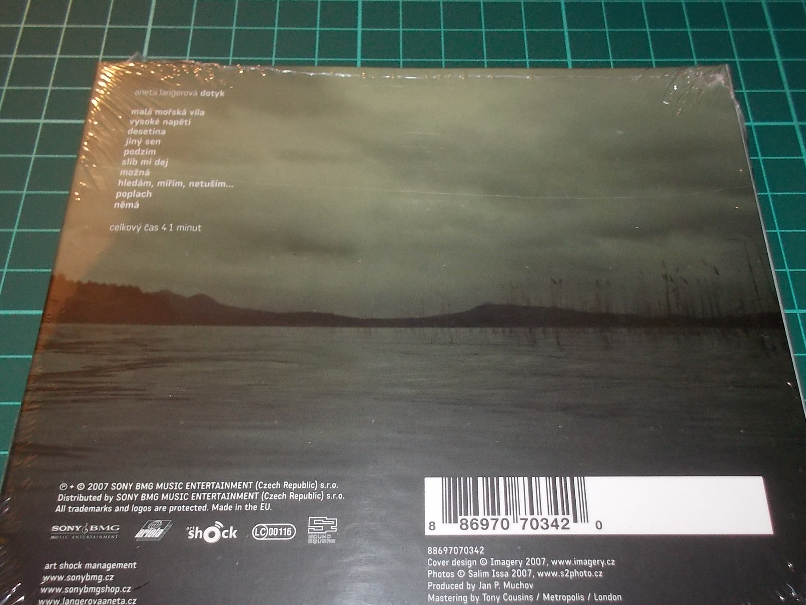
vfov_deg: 39.5
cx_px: 431
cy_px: 359
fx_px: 838
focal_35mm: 36
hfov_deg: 51.3
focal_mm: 4.1
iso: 200
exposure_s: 1/30
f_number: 3.3
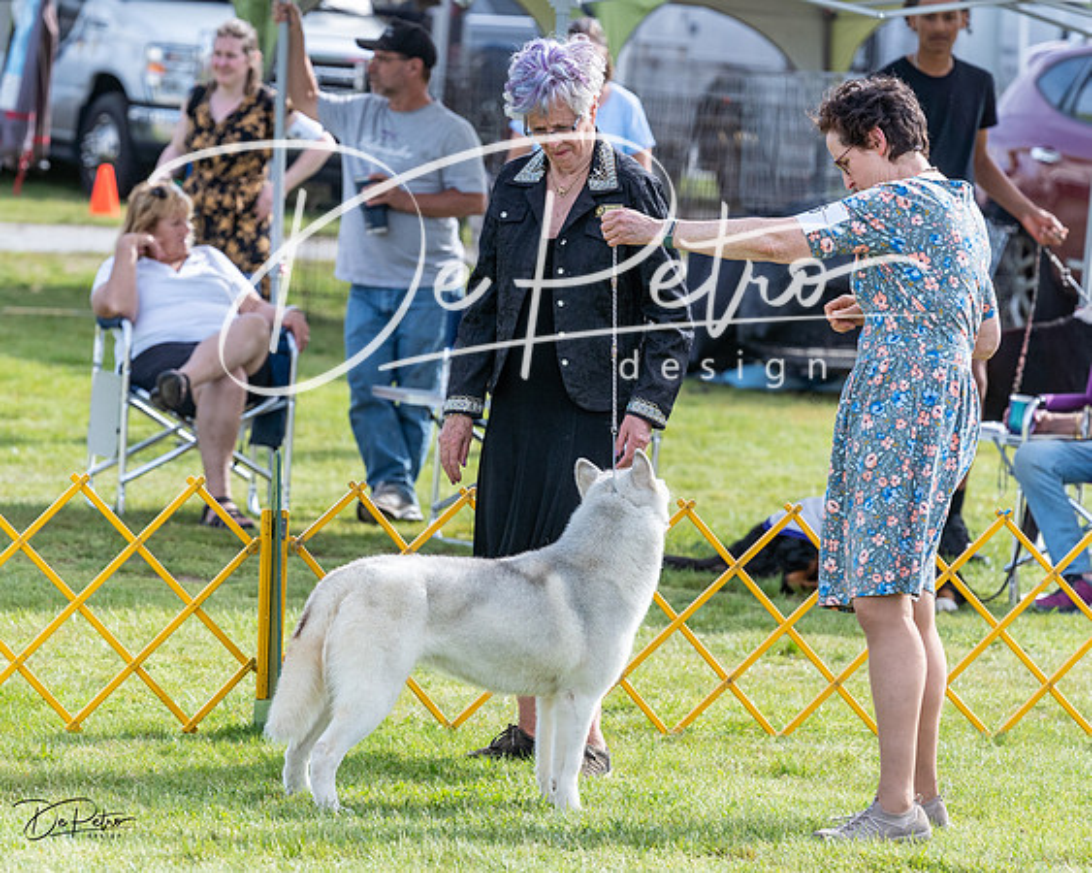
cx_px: 487
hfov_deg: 7.6
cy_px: 439
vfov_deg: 6.1
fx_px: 8216
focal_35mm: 254
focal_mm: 200
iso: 640
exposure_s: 1/1250
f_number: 5.6
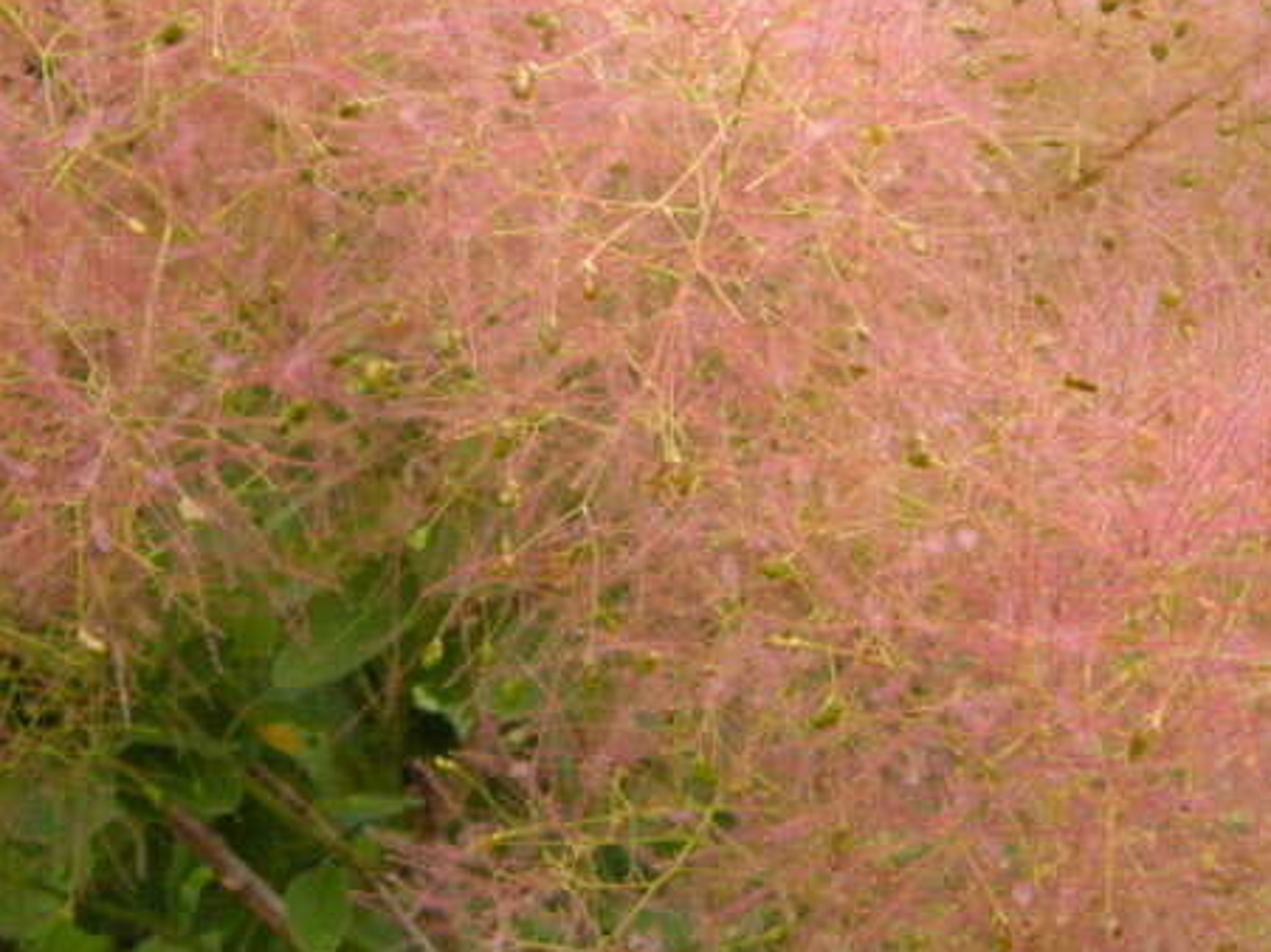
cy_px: 296
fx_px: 1982
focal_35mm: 54
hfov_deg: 35.5
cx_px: 527
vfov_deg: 26.8
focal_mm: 7.5
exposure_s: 1/105
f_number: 3.8
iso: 64
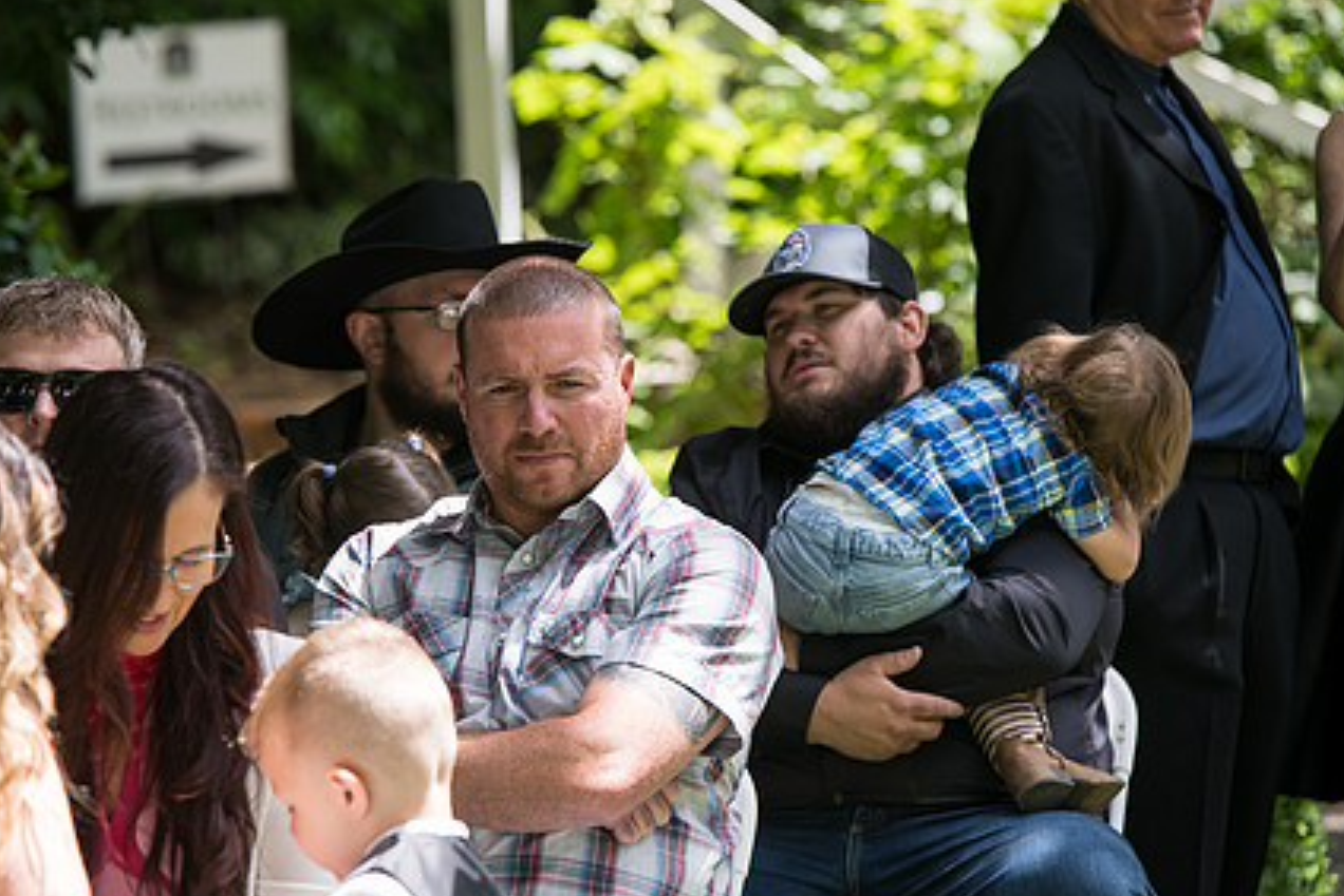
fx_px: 8178
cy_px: 445
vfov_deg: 6.3
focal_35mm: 219
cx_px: 482
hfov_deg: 9.4
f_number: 4
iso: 250
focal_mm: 160
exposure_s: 1/500
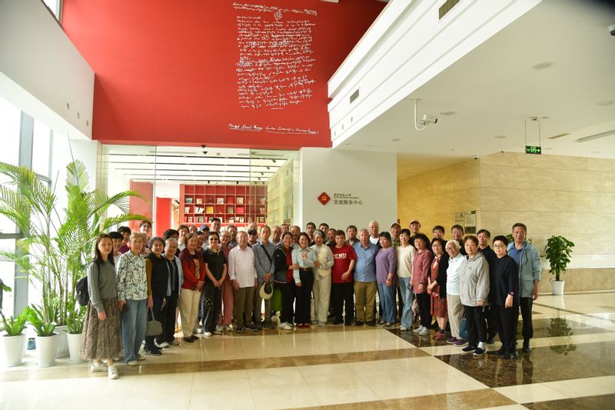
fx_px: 410
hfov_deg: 73.8
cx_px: 308
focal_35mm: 24
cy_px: 205
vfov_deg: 53.1
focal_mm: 24
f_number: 4.5
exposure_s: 1/125
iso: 1250
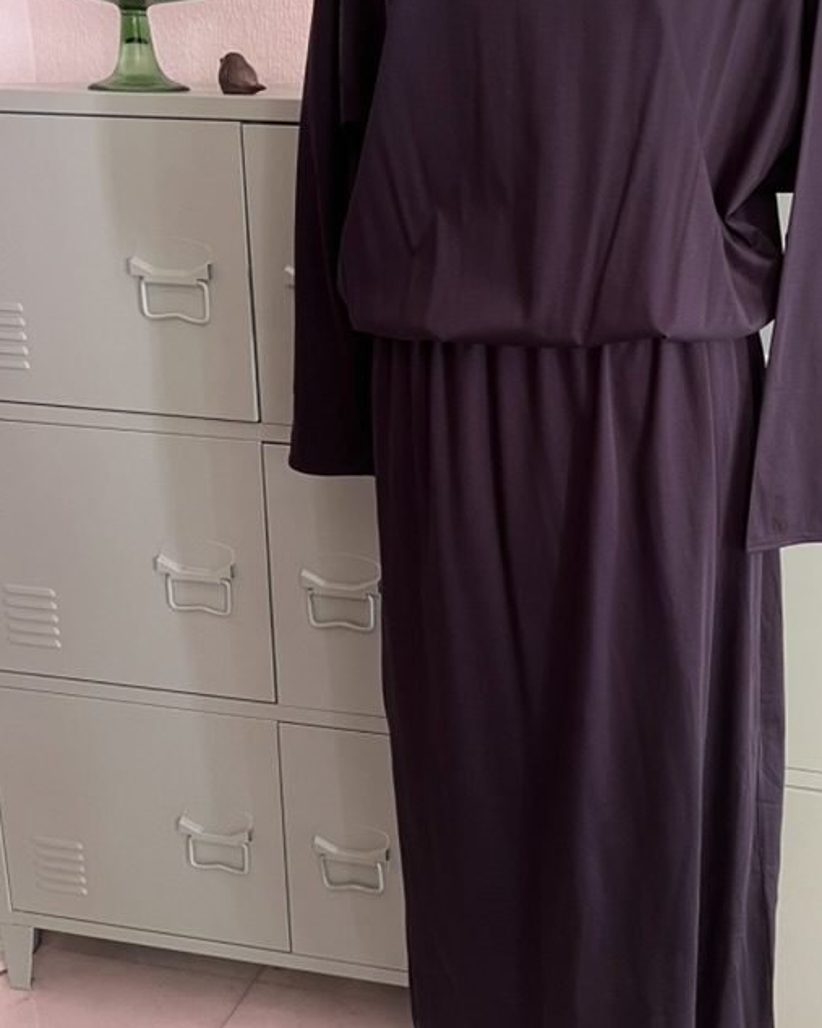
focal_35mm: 41
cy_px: 407
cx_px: 619
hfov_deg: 35.6
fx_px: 1247
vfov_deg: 44.5
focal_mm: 5.7
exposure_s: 1/60
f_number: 1.5
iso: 320
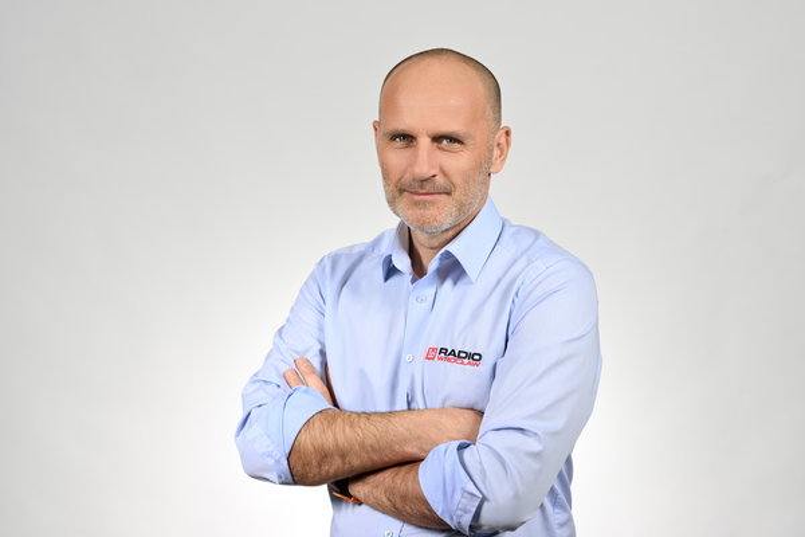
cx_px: 402
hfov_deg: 23.9
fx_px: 1901
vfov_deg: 16.1
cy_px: 268
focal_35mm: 85
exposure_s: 1/200
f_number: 10
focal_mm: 85
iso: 64
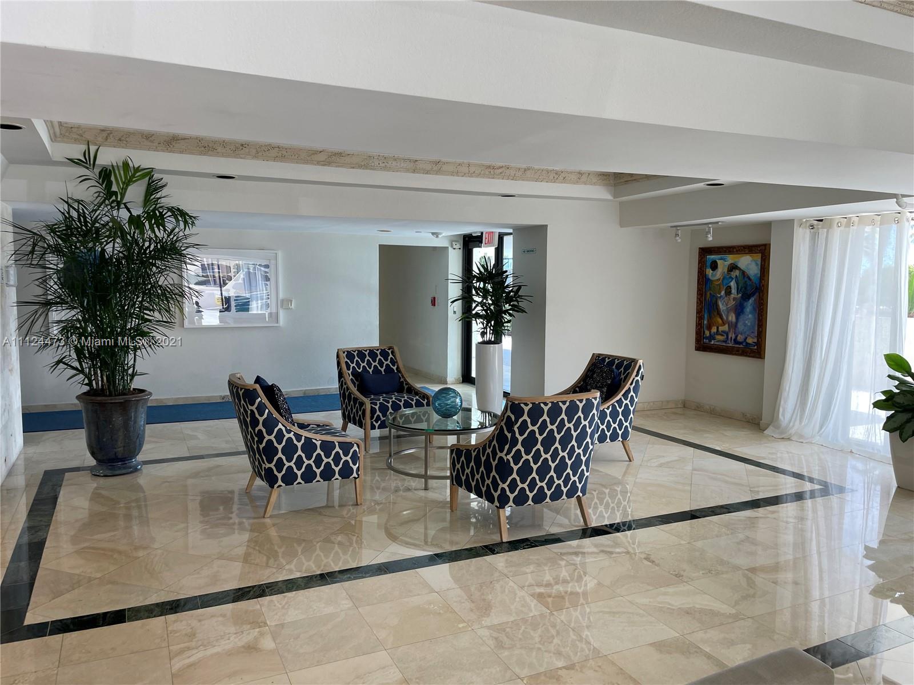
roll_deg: +0.7
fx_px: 687
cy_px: 342
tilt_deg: -4.7
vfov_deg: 53.1
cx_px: 457
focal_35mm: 26
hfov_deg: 67.3
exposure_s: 1/120
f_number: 1.6
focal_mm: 4.2
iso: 50
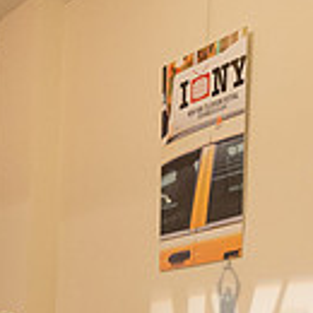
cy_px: 418
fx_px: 1125
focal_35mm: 110
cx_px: -84
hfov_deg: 15.2
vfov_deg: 15.0
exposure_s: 1/250
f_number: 2.8
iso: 4000
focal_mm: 29
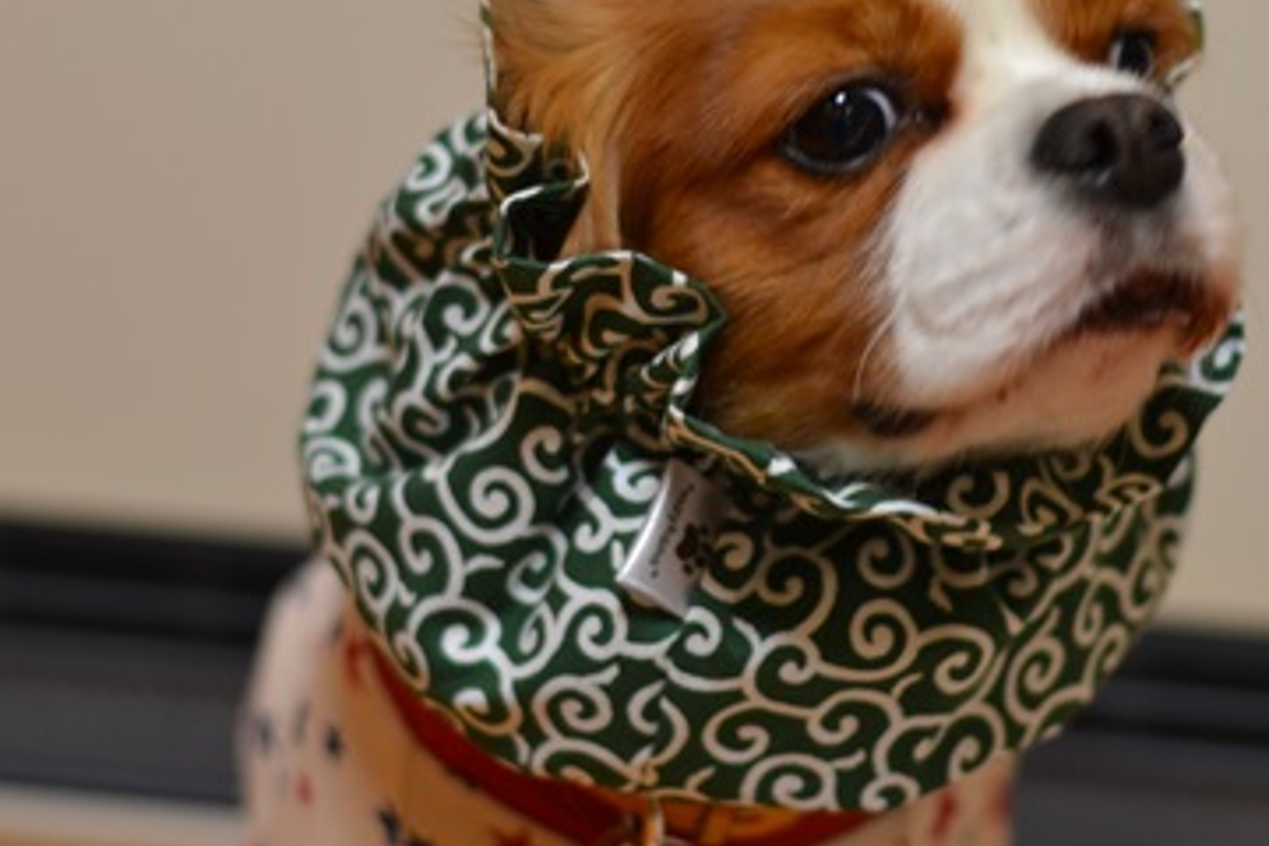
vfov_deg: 10.9
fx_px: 4406
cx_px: 909
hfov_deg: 16.3
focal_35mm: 125
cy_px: 219
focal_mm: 50
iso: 400
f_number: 2.5
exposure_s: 1/60
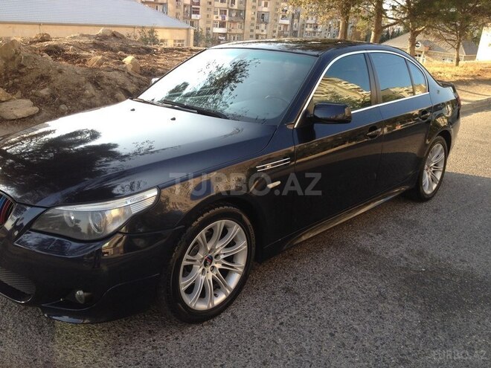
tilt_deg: -22.2
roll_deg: -5.2
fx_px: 496
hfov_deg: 52.6
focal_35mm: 35
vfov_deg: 40.7
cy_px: 184
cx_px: 246
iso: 50
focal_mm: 4.28
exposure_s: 1/228
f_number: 2.4
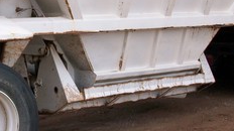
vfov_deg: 13.8
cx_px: 96
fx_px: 539
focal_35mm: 87
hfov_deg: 24.4
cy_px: 46
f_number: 2.8
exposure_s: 1/356
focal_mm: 5.7
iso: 64
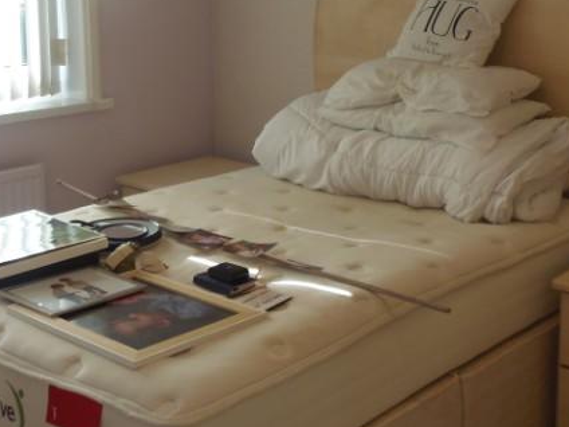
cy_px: 120
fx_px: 953
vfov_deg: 25.0
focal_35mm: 58
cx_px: 309
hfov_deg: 33.2
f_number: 2.9
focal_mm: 4.3
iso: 64
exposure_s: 1/50
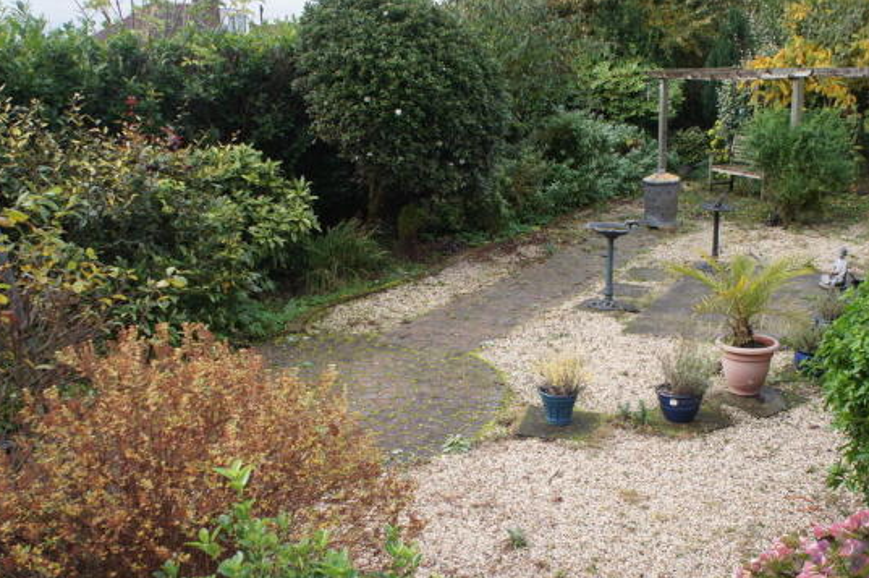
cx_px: 482
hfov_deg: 57.1
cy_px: 311
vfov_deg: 39.9
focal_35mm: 33
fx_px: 796
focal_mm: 18
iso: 200
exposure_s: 1/100
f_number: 7.1
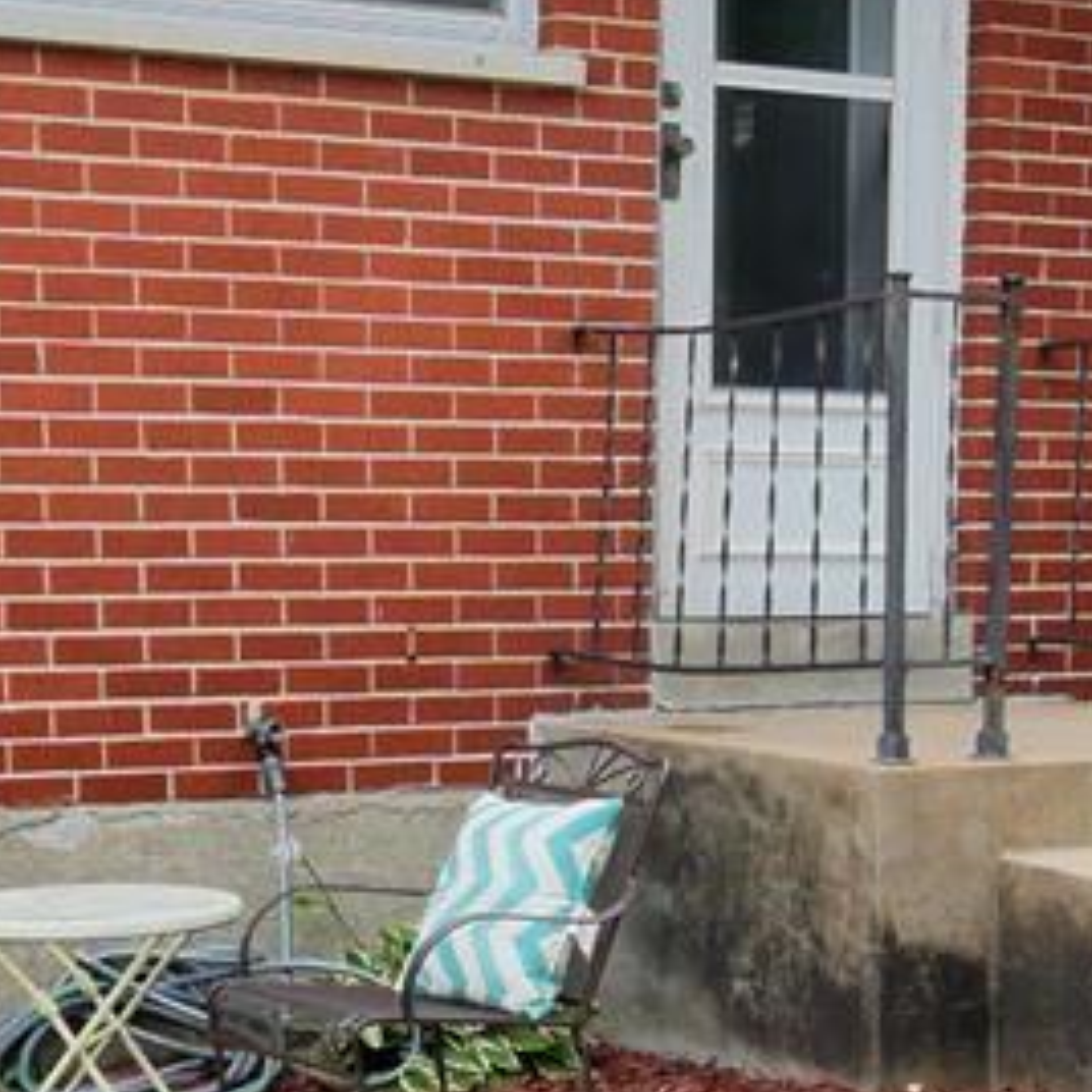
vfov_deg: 17.4
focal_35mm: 95
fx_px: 3391
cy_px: 1345
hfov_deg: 18.3
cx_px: 682
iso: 800
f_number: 6.3
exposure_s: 1/320
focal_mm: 9
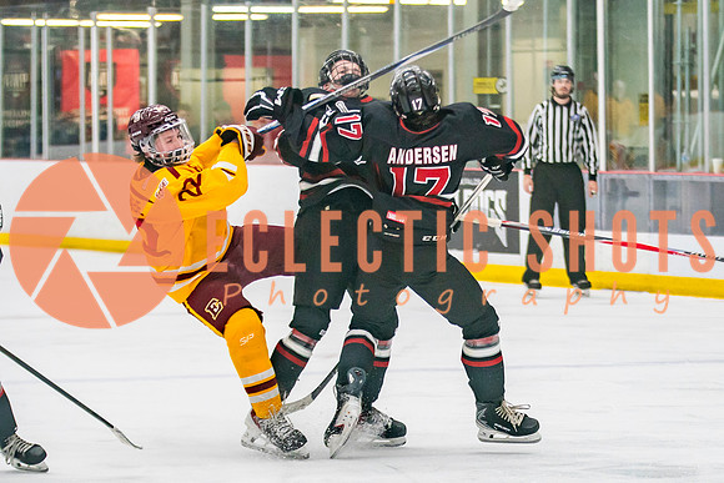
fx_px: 4351
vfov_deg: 6.4
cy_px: 311
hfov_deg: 9.5
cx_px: 464
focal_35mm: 216
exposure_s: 1/640
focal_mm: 100
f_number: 2.8
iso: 1250
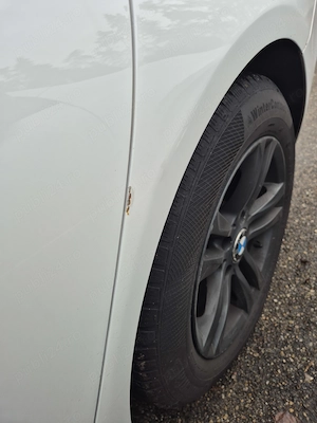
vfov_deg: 73.9
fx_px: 281
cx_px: 158
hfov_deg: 58.9
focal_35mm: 23
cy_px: 212
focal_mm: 5.4
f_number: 1.8
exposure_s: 1/180
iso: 50
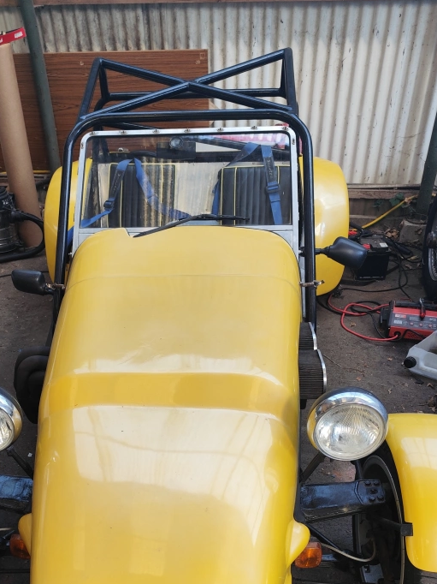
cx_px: 162
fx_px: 606
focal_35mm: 36
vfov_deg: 50.1
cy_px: 405
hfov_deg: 39.4
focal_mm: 6.19
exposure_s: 1/100
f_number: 1.65
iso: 100
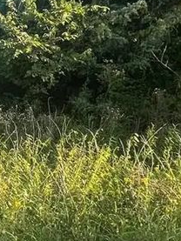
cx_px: -231
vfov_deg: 30.2
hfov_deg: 15.3
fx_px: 446
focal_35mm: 64
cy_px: 94
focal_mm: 1.57
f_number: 1.8
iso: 32
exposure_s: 1/447
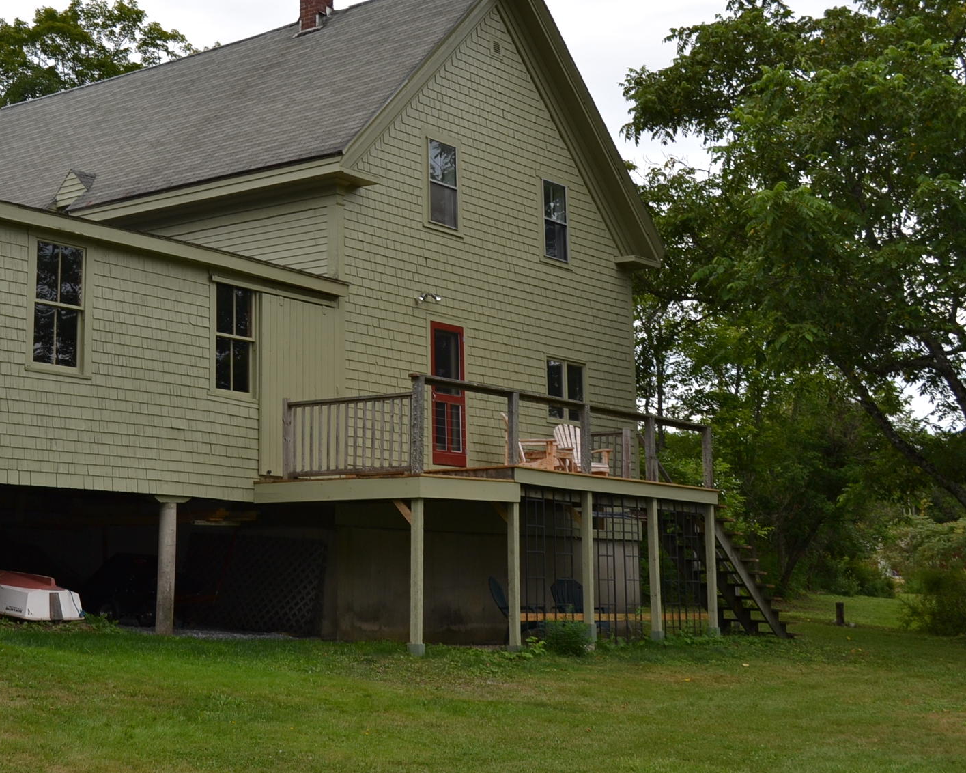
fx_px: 1572
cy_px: 284
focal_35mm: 55
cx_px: 257
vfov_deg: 27.5
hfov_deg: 33.6
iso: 100
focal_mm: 24
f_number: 6.3
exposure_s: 1/200
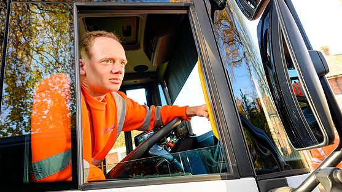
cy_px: 80
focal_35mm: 24
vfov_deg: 47.5
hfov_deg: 76.3
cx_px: 170
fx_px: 218
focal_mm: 22
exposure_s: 1/200
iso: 500
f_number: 5.6
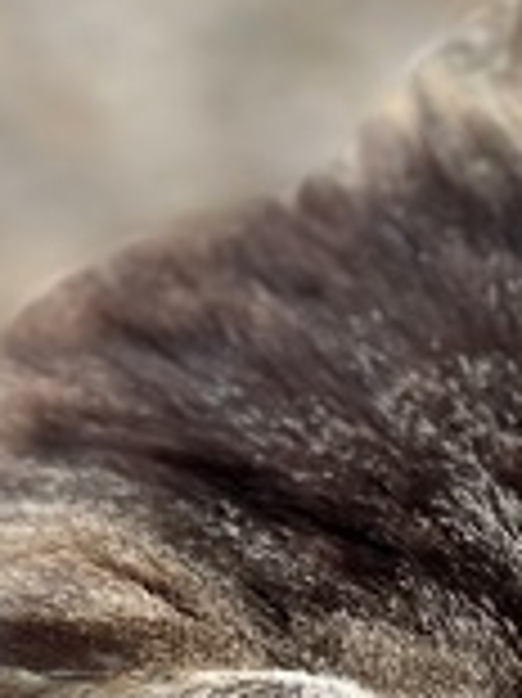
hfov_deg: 6.0
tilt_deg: -44.8
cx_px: 439
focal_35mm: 246
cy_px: 1288
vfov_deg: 7.8
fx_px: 4953
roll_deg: +3.8
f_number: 2.2
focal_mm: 7.5
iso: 25
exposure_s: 1/121
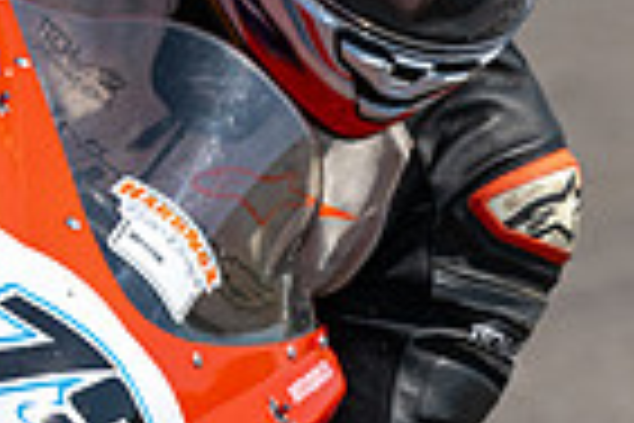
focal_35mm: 2474
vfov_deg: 0.6
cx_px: 477
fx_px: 43566
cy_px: 484
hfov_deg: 0.8
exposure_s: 1/1250
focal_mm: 600
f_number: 11
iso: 450
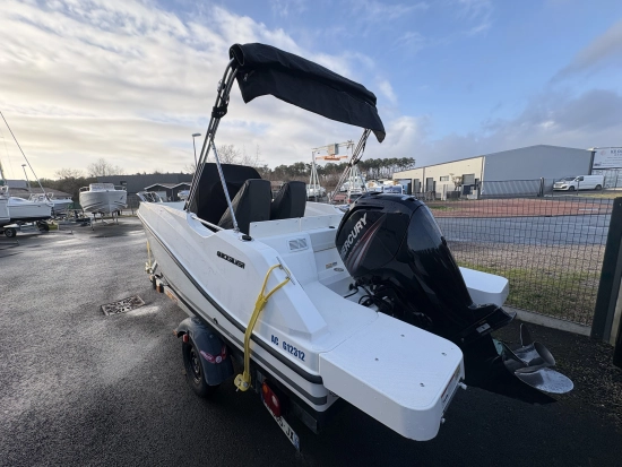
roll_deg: +1.9
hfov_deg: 102.0
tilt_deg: -9.8
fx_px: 252
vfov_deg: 85.7
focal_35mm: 14
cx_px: 311
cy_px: 234
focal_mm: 2.22
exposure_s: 1/456
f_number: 2.2
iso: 40
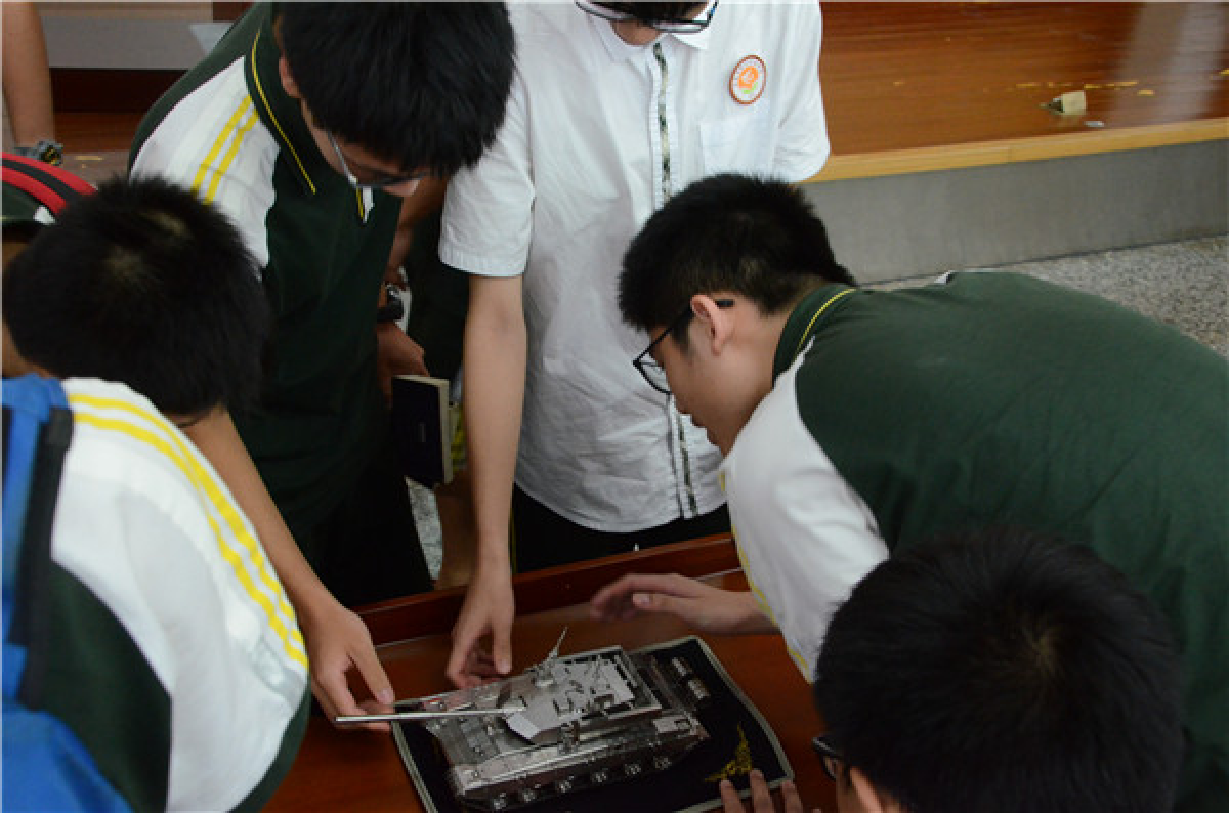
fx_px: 1430
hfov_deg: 46.5
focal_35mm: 42
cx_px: 614
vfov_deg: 31.7
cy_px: 406
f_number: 5.6
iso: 3200
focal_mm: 28
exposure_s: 1/60
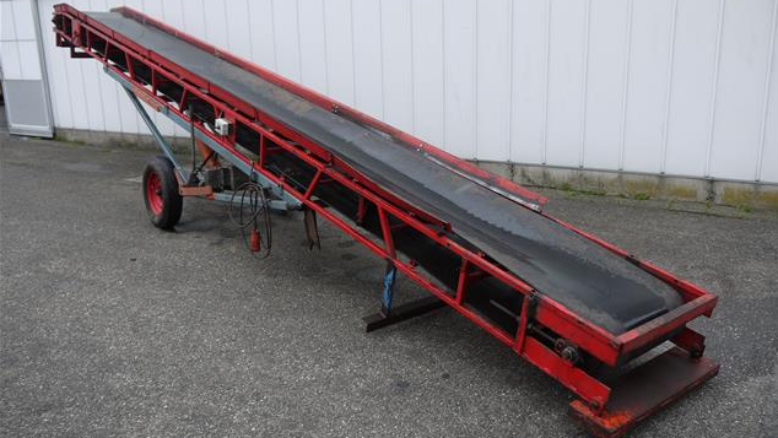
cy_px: 200
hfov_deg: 59.5
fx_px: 681
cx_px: 391
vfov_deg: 35.6
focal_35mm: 33
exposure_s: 1/200
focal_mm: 15
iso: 100
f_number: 4.5
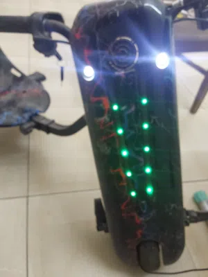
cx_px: 104
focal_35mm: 28
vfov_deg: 63.4
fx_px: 224
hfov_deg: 49.7
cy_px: 138
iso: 200
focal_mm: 2.91
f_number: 1.9
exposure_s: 1/40
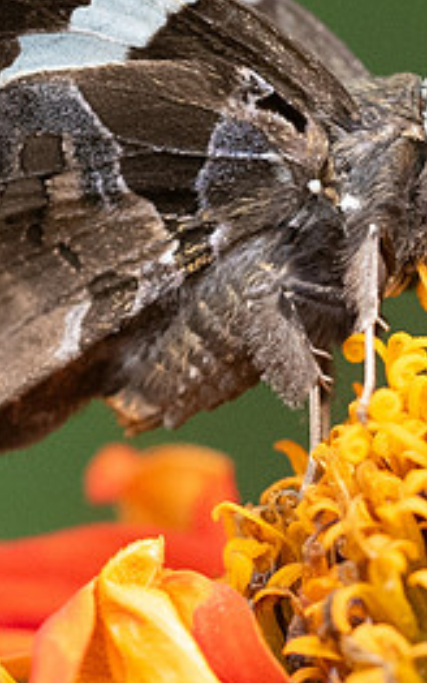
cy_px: -38
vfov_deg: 2.0
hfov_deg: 1.2
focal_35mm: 1055
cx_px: 132
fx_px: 19622
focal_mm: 150
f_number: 4
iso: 1600
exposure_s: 1/1000
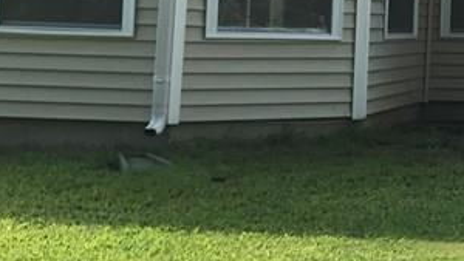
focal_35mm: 104
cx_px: 664
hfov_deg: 18.5
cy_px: -22
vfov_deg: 11.5
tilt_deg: +1.4
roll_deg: -2.0
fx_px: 1280
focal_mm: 3.99
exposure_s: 1/977
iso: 20
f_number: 1.8
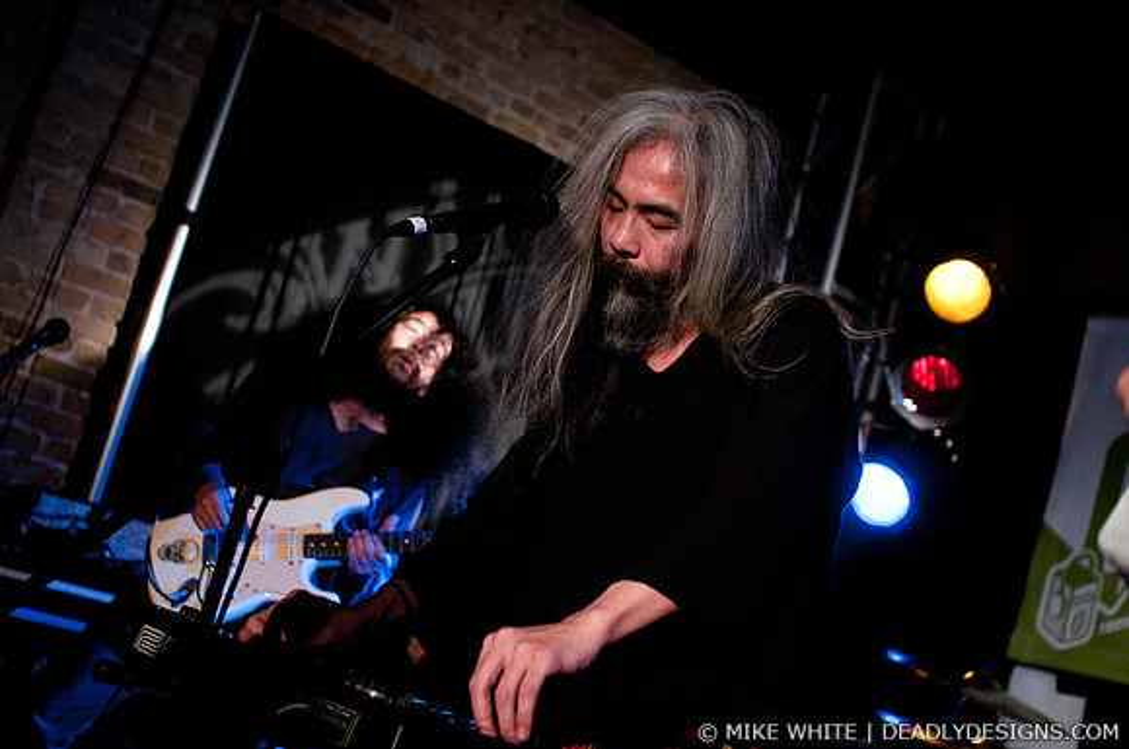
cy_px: 374
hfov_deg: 43.7
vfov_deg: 29.8
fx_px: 1409
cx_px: 564
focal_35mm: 45
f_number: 2.8
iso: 1000
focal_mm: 30
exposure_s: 1/100
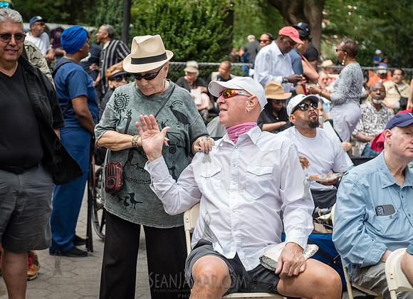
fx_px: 1008
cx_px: 169
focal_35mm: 86
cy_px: 121
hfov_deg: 23.1
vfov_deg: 16.9
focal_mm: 60
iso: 200
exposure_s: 1/320
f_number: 3.5
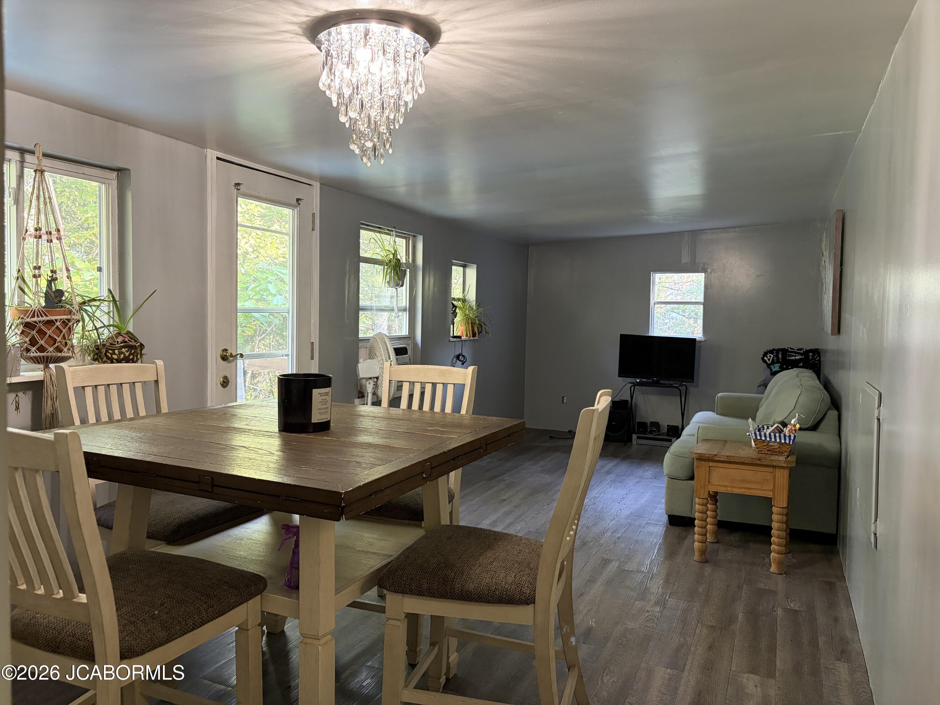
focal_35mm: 26
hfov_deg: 67.3
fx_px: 706
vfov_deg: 53.1
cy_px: 352
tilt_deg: -3.4
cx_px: 470
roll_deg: -0.4
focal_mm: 5.96
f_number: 1.6
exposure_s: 1/60
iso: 250
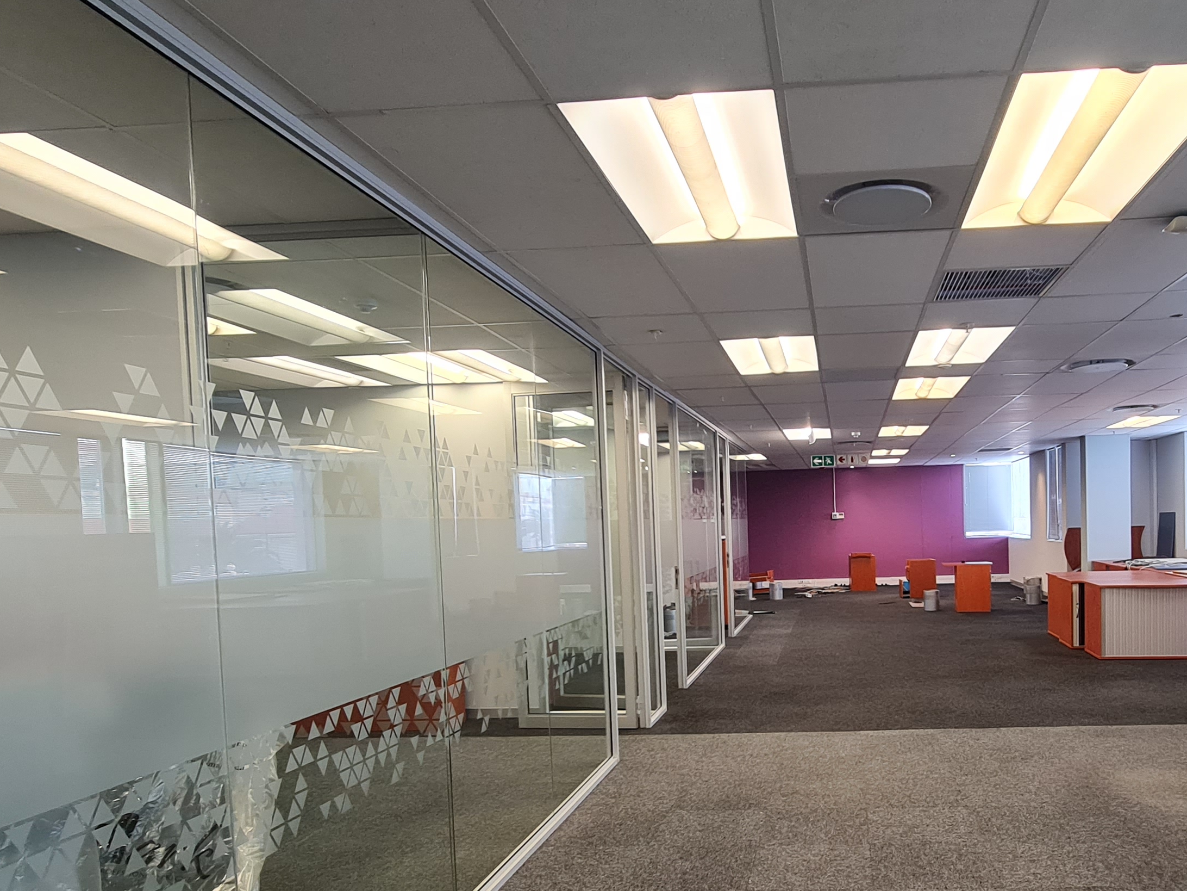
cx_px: 775
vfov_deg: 56.0
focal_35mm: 24
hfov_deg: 69.9
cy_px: 565
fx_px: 823
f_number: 2.2
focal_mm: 2.2
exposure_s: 1/50
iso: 160
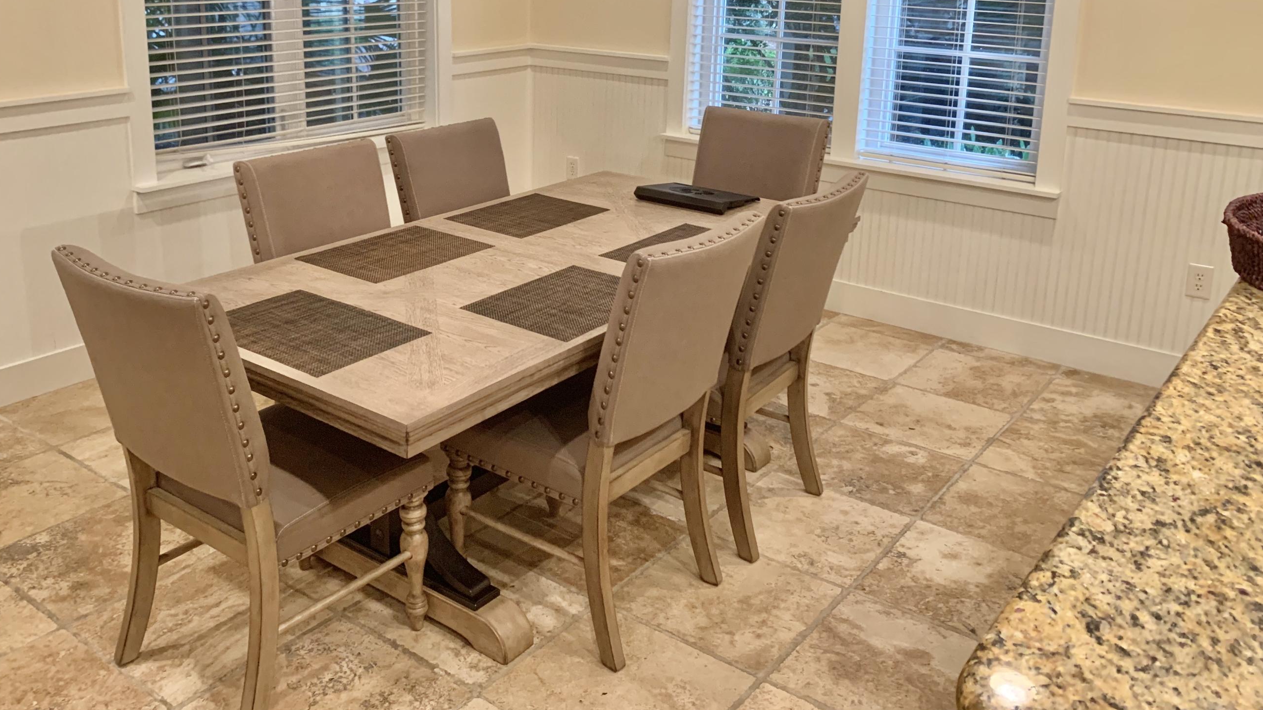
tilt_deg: -13.6
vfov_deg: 35.0
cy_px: 193
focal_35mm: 33
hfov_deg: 59.2
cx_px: 541
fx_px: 1105
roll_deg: -1.6
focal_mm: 4.25
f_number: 1.8
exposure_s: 1/60
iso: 320
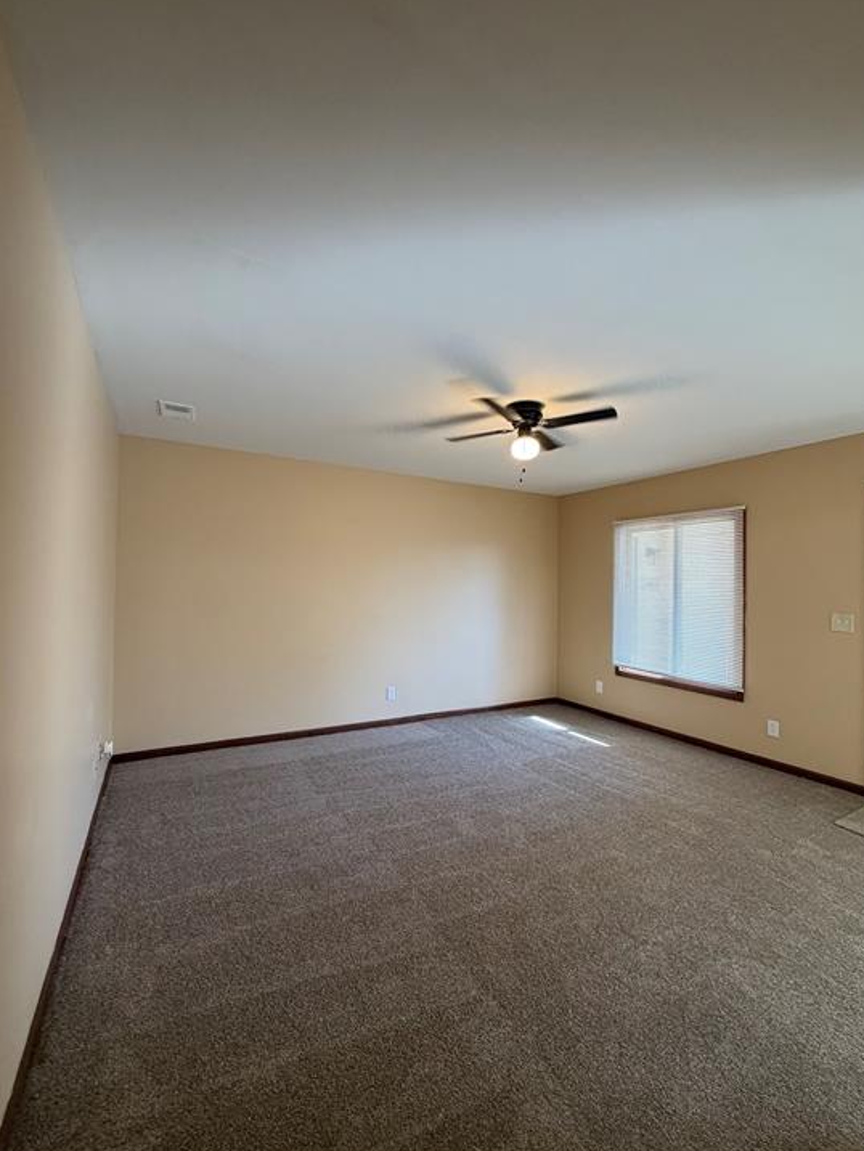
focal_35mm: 15
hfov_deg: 81.7
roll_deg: -0.4
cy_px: 580
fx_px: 499
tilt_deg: +0.7
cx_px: 450
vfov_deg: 98.2
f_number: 2.2
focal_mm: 2.22
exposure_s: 1/60
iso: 250
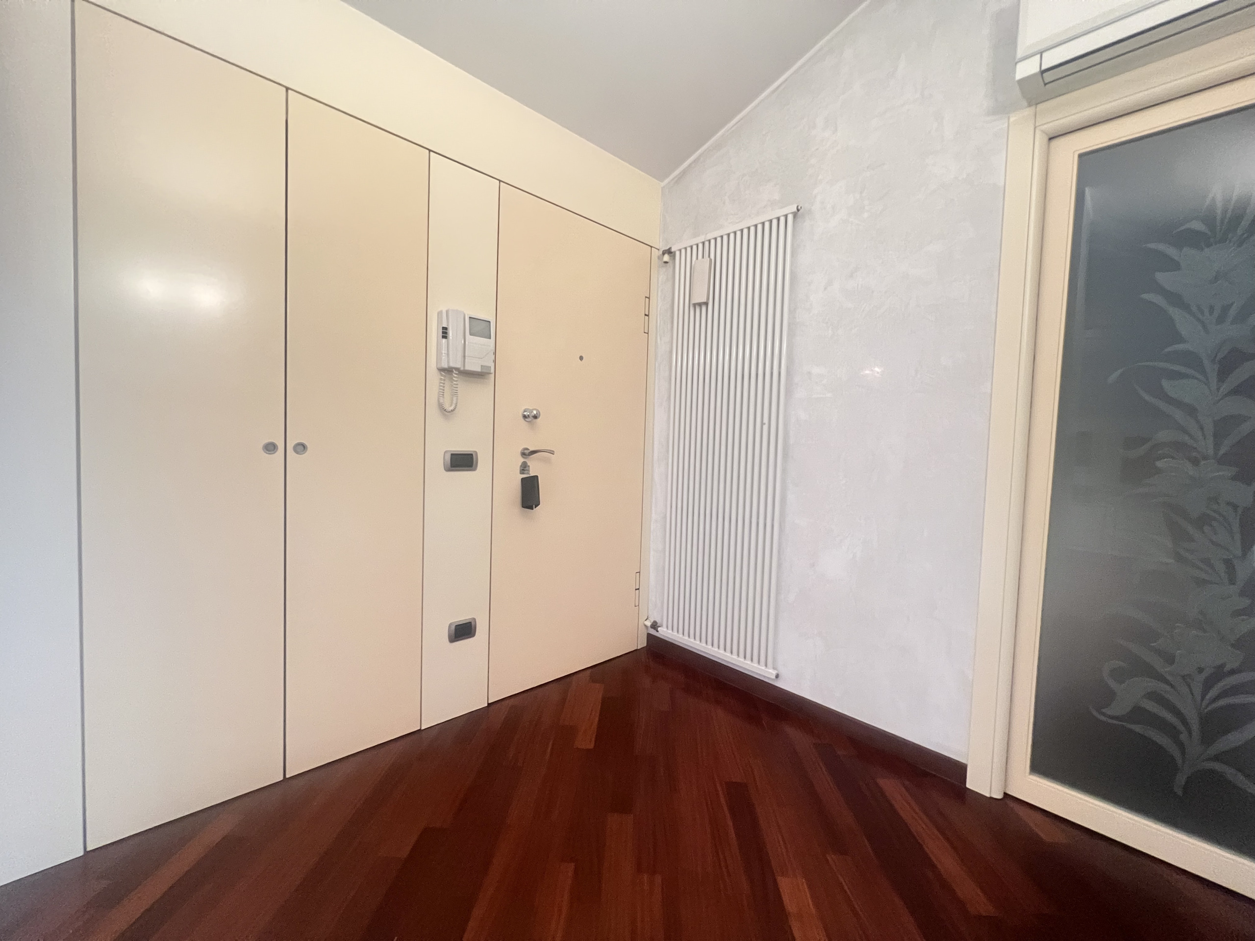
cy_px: 470
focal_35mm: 13
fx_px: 471
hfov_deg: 106.2
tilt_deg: -3.1
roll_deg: -1.4
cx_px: 628
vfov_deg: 89.9
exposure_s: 1/50
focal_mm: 1.57
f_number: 1.8
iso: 800
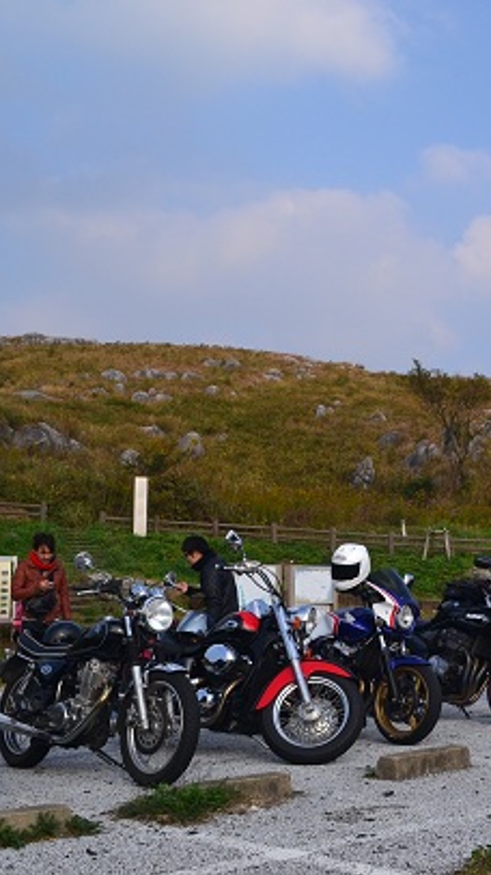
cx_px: 381
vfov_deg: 42.9
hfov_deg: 24.6
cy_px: 432
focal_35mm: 48
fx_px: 1112
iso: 400
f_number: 11
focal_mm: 20
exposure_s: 1/400
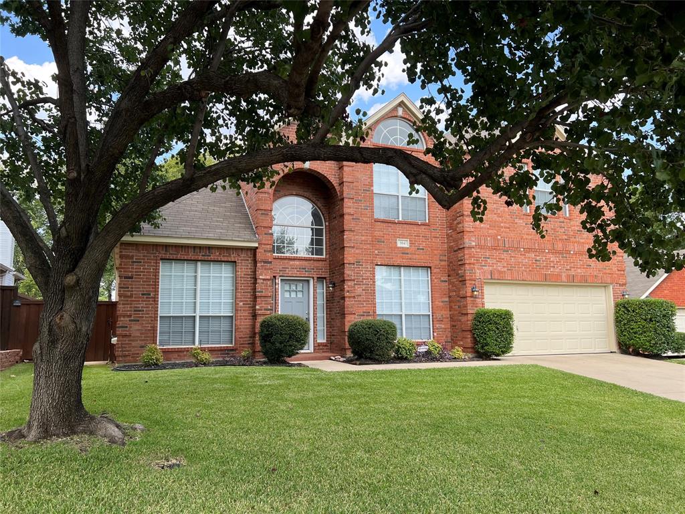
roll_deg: +0.4
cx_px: 342
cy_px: 257
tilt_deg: +6.3
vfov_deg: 53.1
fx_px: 515
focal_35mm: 26
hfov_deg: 67.3
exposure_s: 1/846
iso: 50
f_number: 1.5
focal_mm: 5.7
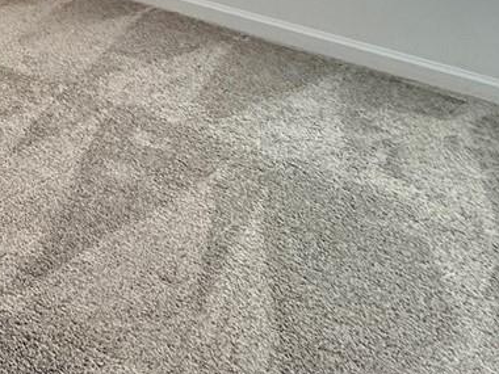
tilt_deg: +0.4
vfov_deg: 18.3
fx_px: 851
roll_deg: -1.0
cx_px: -159
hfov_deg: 27.1
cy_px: -335
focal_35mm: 59
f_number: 2.2
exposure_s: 1/120
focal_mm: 2.22
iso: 125
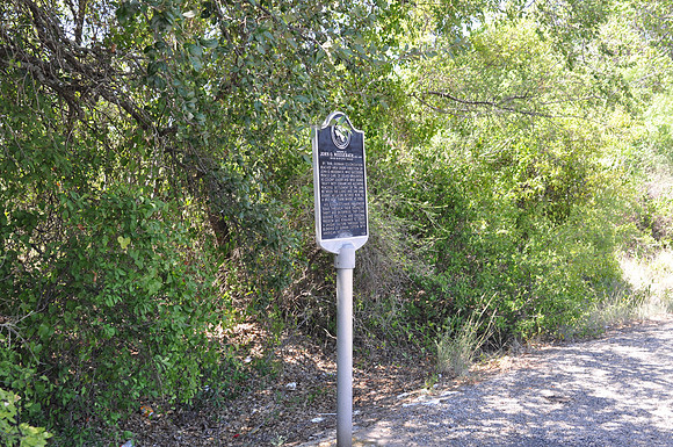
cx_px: 336
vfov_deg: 36.8
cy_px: 224
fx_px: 672
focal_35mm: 36
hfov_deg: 53.2
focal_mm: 24
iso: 400
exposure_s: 1/100
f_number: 5
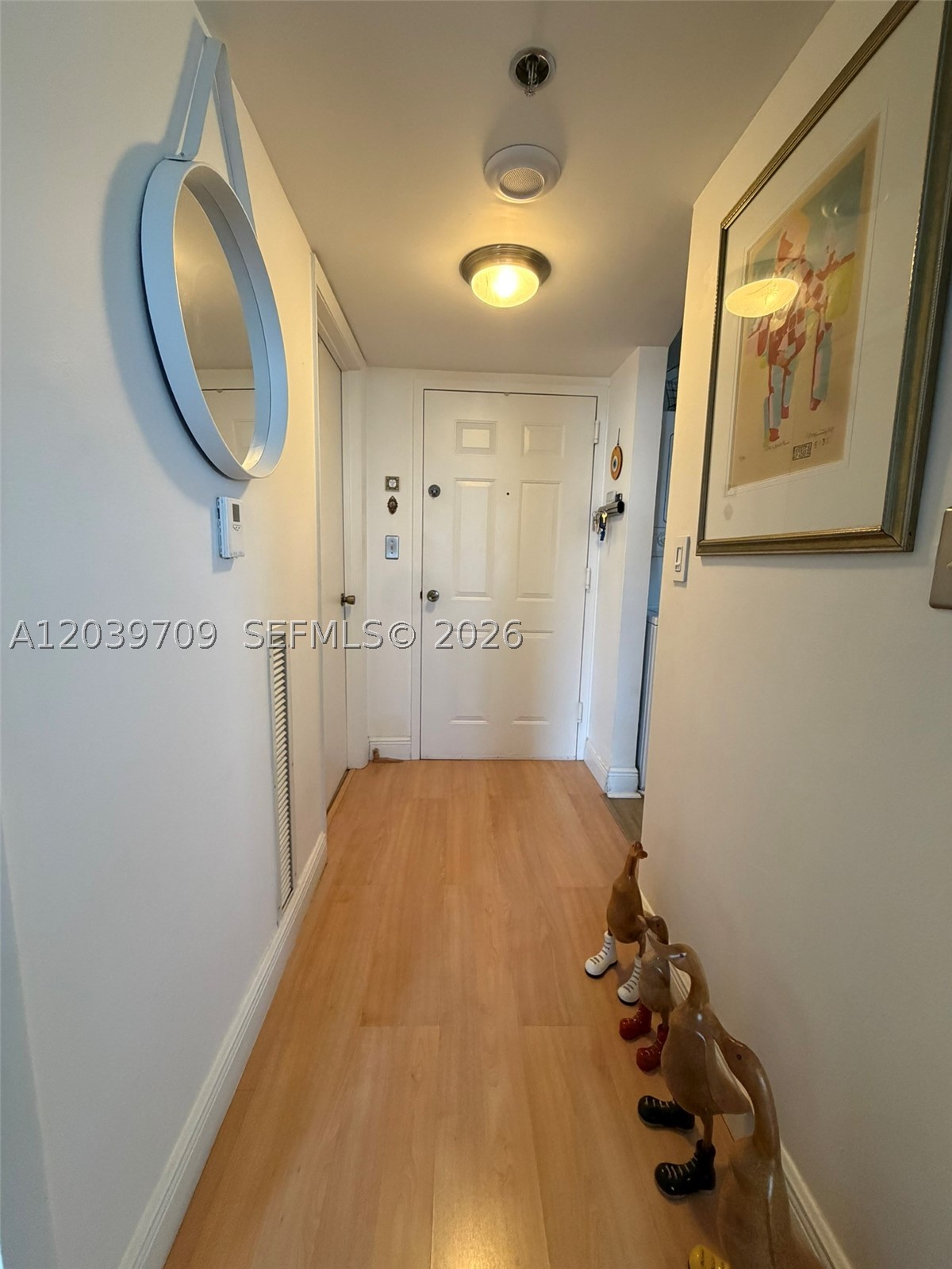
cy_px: 634
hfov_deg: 85.7
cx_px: 476
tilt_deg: -8.0
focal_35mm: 14
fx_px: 513
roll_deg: -1.3
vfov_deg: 102.1
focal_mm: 2.22
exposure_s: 1/60
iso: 400
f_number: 2.2
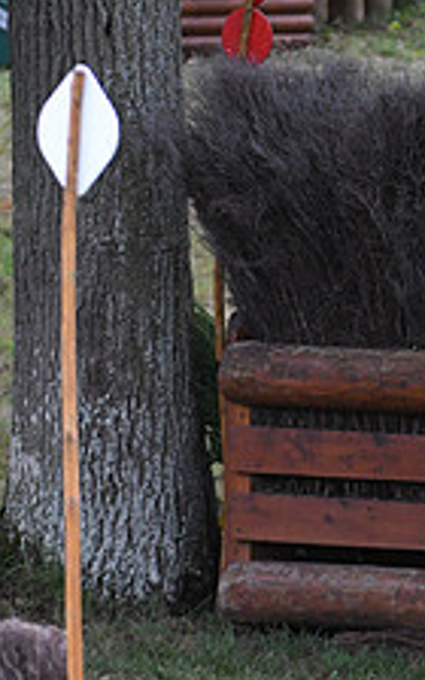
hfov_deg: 1.6
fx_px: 15382
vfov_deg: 2.5
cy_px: 335
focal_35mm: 830
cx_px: 811
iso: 2000
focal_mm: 210
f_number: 4.5
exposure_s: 1/1250
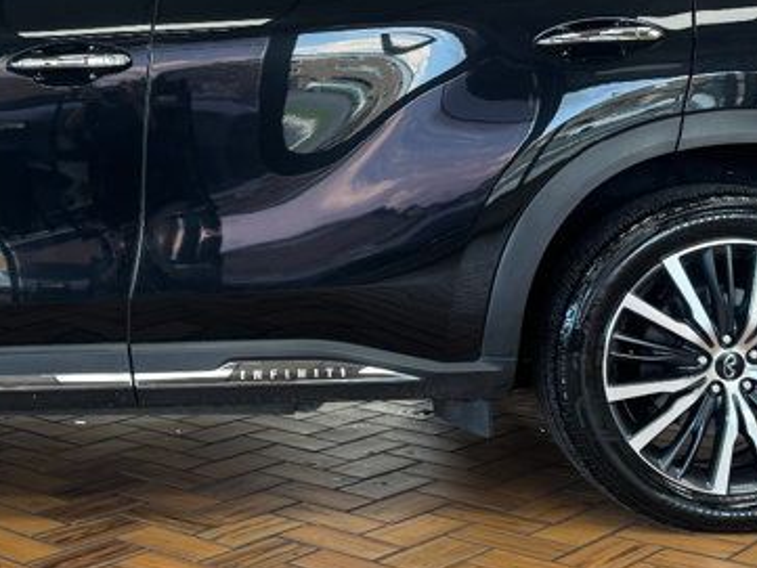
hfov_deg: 27.8
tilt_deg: -3.8
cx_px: 115
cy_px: 176
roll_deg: +0.2
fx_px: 1488
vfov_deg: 21.5
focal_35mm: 68
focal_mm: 6.76
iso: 160
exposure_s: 1/120
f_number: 1.78
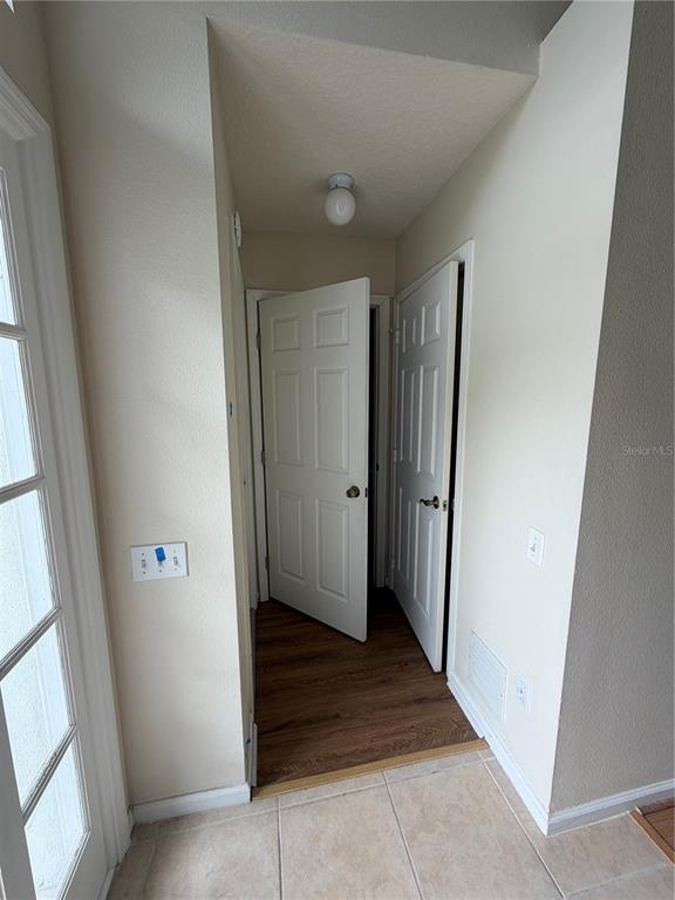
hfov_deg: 85.7
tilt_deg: -8.0
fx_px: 364
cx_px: 338
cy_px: 450
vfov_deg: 102.1
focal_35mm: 14
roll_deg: +0.8
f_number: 2.2
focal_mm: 2.22
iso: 40
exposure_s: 1/135
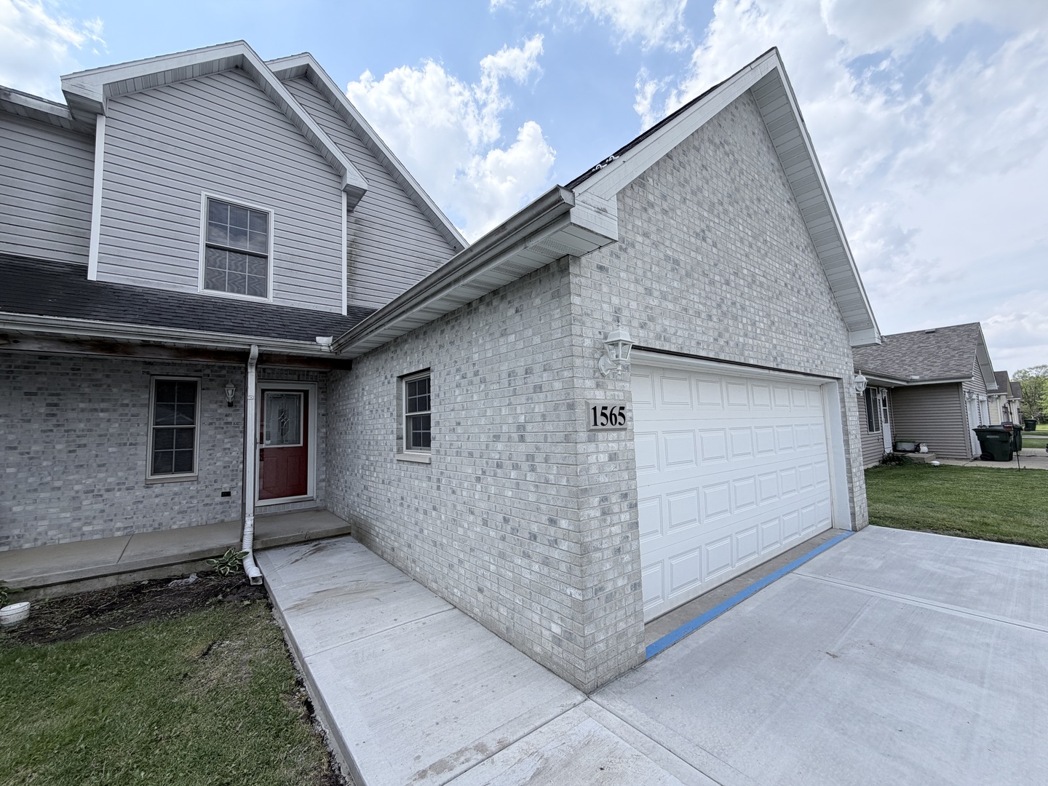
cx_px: 524
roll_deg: +1.2
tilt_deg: +4.2
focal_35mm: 14
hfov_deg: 102.1
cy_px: 393
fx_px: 424
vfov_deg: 85.7
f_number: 2.2
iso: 25
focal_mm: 2.22
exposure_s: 1/914
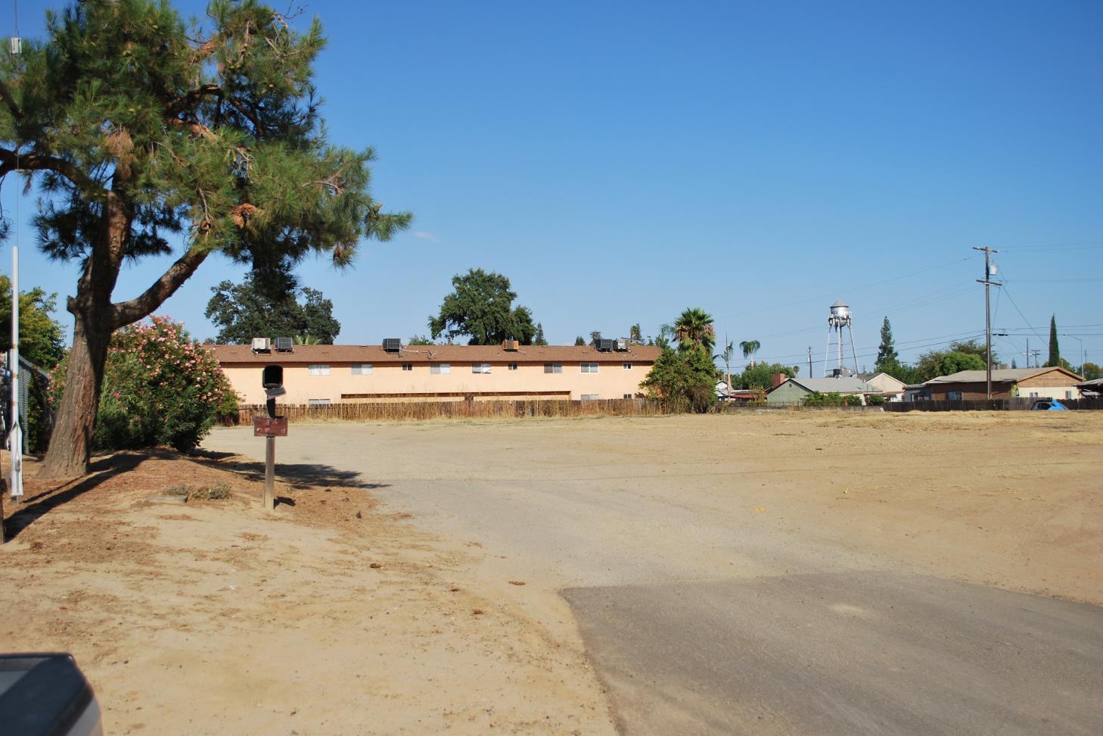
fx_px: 1042
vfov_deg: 38.9
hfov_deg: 55.8
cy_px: 375
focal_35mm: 34
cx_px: 537
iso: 100
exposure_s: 1/1000
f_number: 4
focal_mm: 22
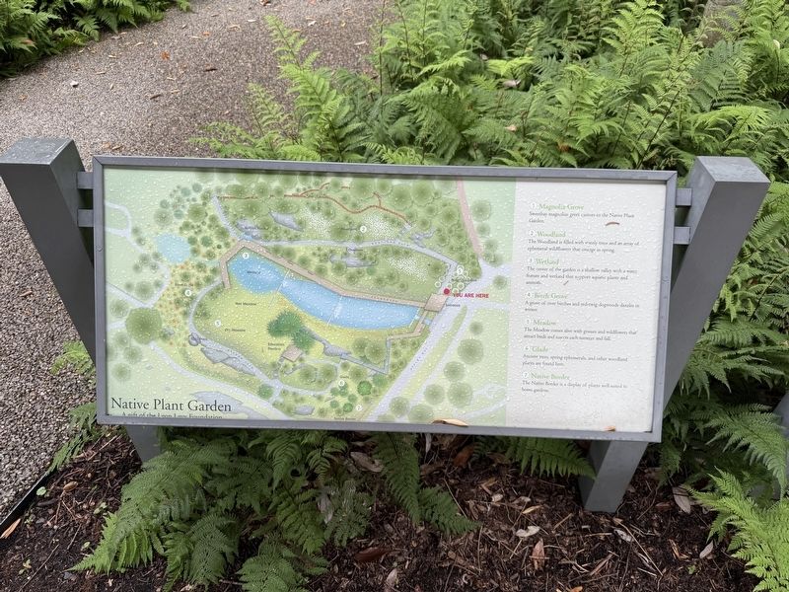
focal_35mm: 24
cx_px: 394
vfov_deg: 56.8
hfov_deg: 71.6
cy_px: 296
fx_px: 547
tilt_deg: -45.1
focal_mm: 6.76
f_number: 1.78
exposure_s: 1/182
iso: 64
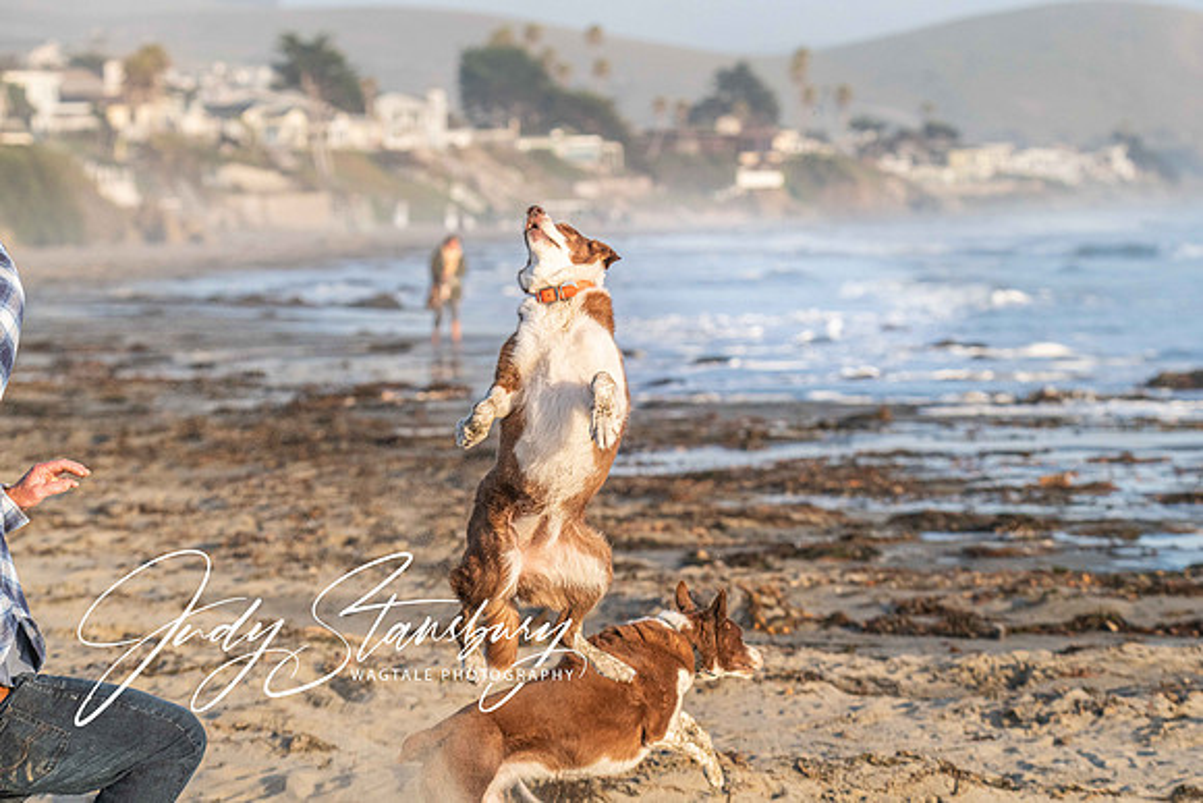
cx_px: 623
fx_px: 7275
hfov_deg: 9.5
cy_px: 400
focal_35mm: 218
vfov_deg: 6.3
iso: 800
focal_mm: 210
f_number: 8
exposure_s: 1/1250
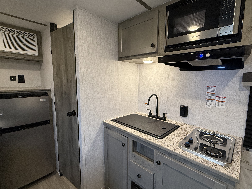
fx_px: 124
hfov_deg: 90.6
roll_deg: +0.7
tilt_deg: -5.9
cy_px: 94
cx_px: 141
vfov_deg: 74.7
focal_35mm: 17
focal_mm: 2.22
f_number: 2.2
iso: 250
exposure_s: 1/99
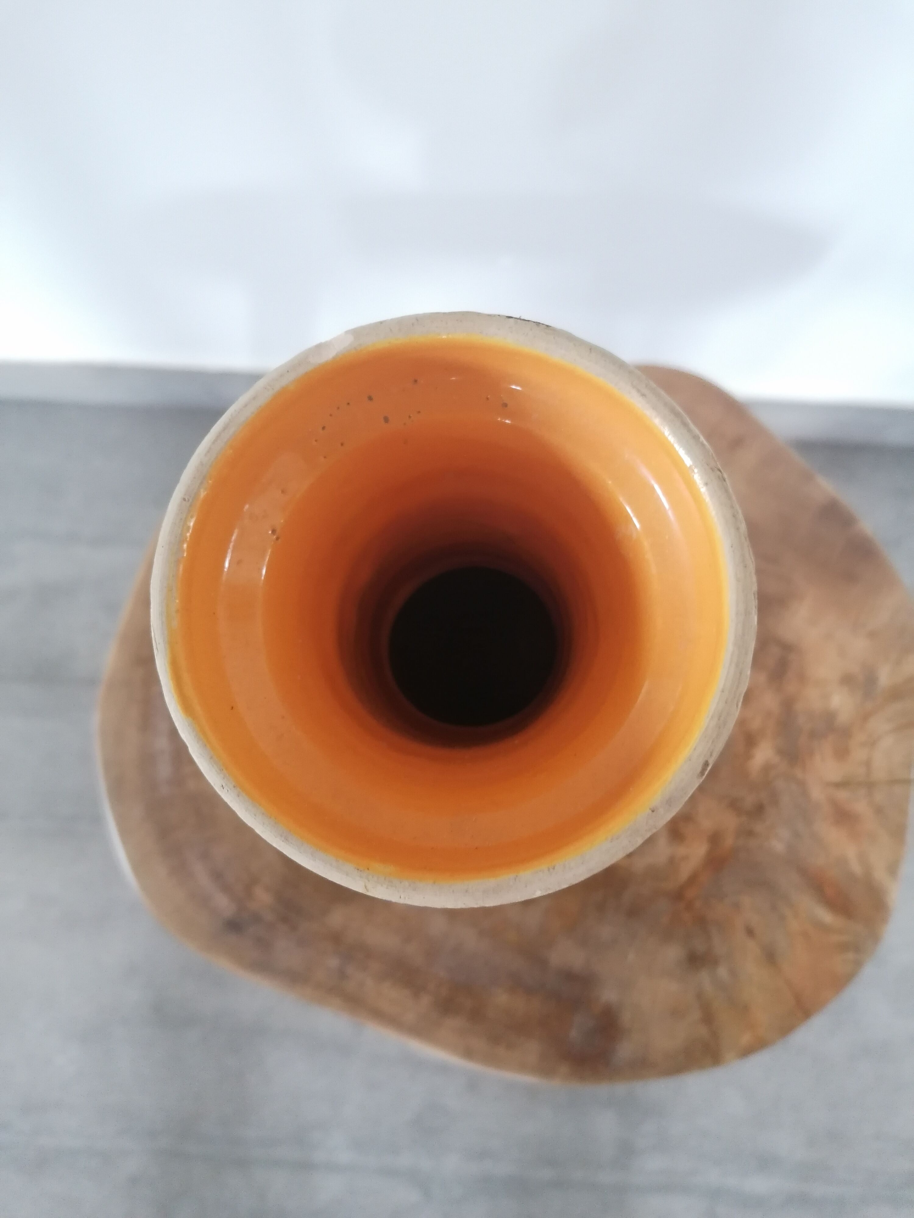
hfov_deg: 51.4
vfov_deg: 65.3
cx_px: 457
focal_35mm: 27
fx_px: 951
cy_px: 609
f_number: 1.8
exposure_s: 1/20
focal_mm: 4.75
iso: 640
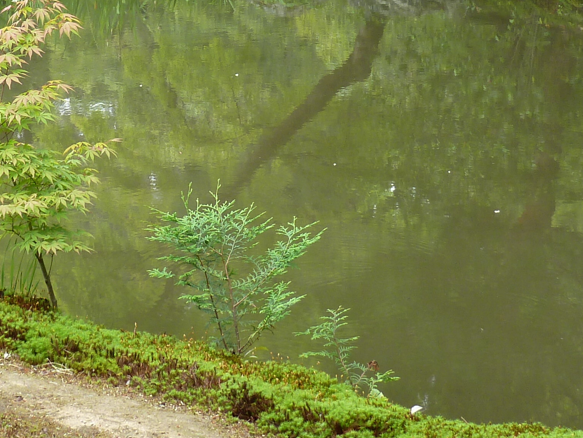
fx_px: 2122
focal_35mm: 126
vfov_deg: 11.5
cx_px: 34
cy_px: -110
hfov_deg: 15.4
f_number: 3.8
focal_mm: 7.9
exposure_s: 1/40
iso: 80
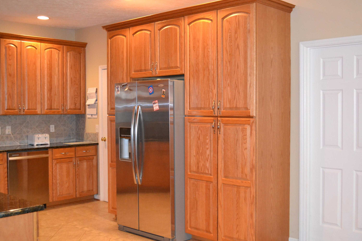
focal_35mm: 42
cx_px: 193
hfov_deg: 46.4
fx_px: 422
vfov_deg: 31.9
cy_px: 116
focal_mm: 26
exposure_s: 1/60
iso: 2800
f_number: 4.2
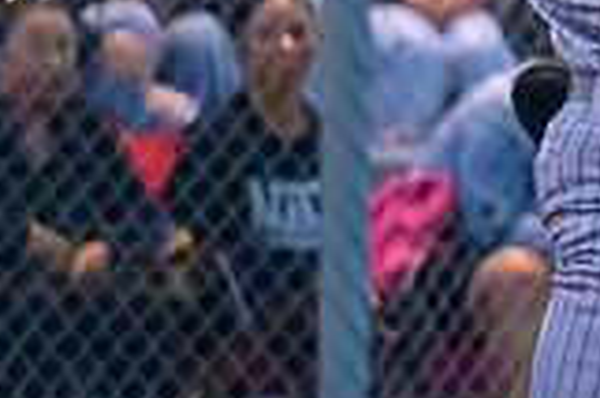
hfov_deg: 3.0
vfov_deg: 2.0
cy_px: -85
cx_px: 746
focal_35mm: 678
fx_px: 11288
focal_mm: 120
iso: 12800
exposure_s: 1/2000
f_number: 2.8
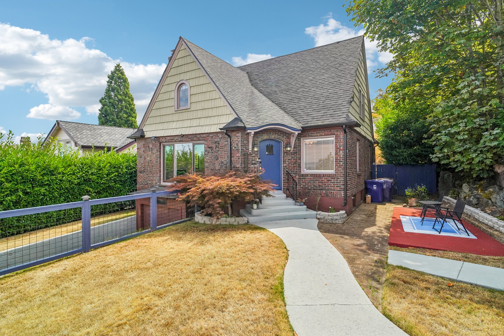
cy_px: 168
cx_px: 252
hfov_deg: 96.7
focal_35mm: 16
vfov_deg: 73.7
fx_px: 224
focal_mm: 16
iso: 1600
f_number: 8
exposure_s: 1/1250
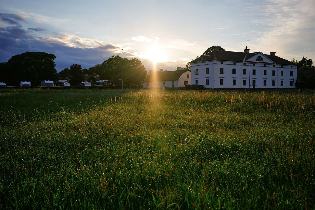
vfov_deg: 37.9
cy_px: 105
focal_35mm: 35
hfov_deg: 54.4
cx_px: 158
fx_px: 306
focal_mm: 23
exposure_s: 1/3200
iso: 125
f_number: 2
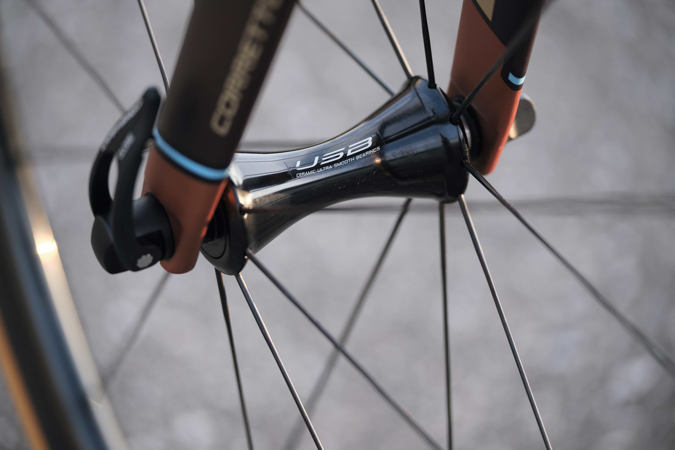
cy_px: 225
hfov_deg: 9.8
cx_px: 338
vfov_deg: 6.5
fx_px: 3937
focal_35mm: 210
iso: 500
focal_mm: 140
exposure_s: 1/500
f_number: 2.8
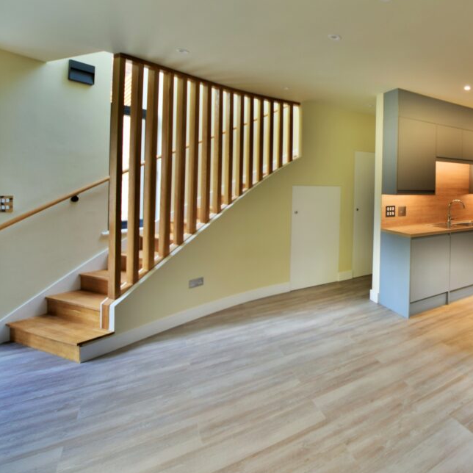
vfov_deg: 76.7
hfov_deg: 64.3
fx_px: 294
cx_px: 427
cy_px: 187
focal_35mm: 19
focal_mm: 8
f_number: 5
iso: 400
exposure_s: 1/50
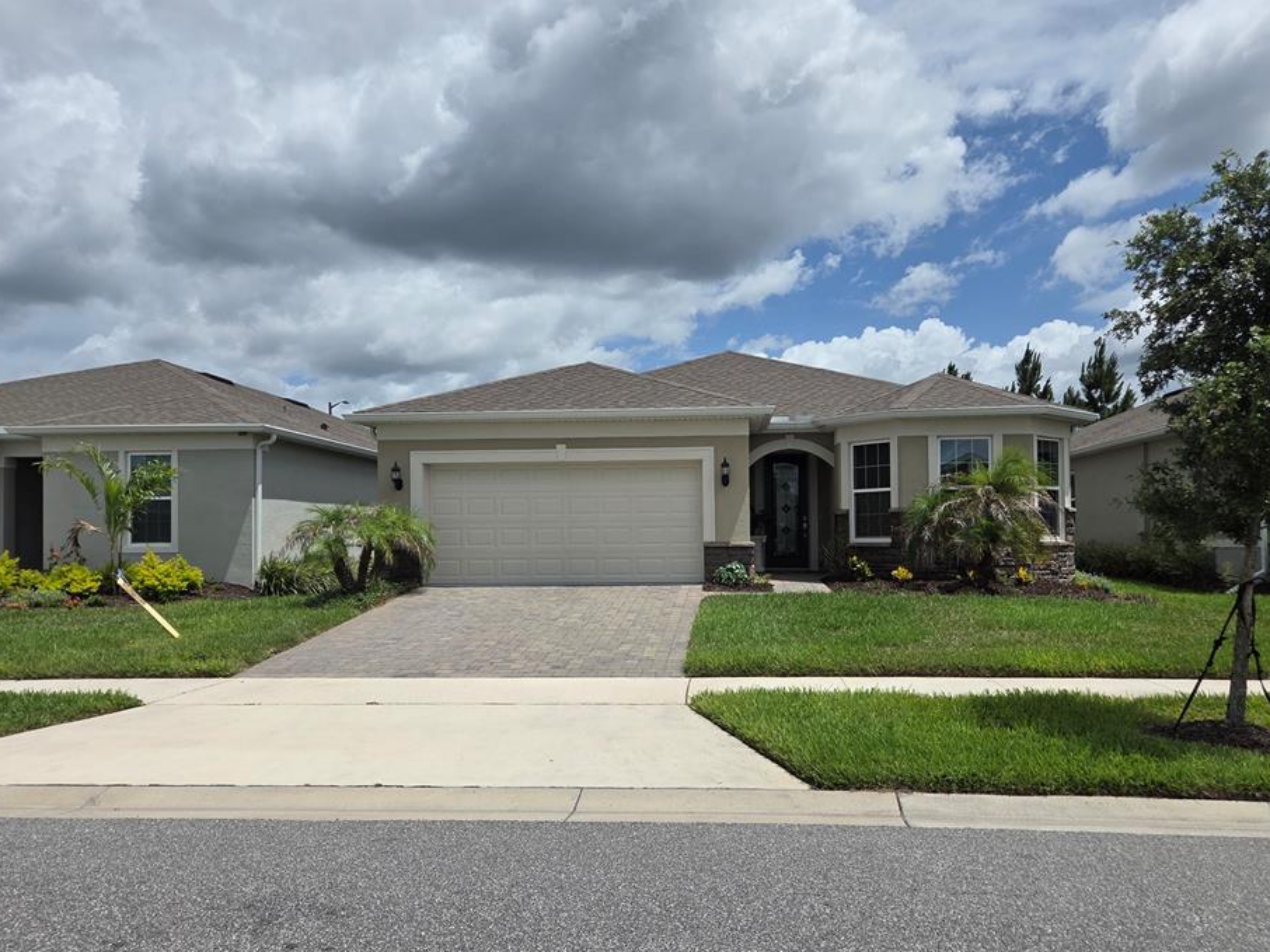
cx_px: 655
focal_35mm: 26
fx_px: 954
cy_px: 515
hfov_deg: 67.3
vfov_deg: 53.0
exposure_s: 1/7891
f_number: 1.8
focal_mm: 5.4
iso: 50
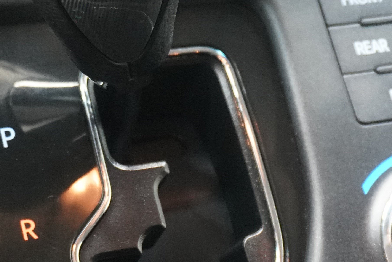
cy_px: 122
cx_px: 127
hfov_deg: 17.9
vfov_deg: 12.0
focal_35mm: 114
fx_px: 1242
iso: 3200
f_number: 4.5
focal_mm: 27
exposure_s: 1/60
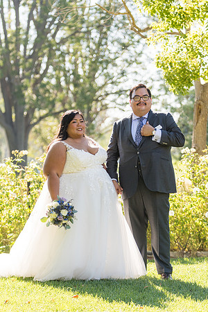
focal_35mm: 126
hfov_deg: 10.9
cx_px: 104
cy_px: 156
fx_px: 1092
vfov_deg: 16.3
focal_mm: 84
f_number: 2.8
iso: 200
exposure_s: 1/1000
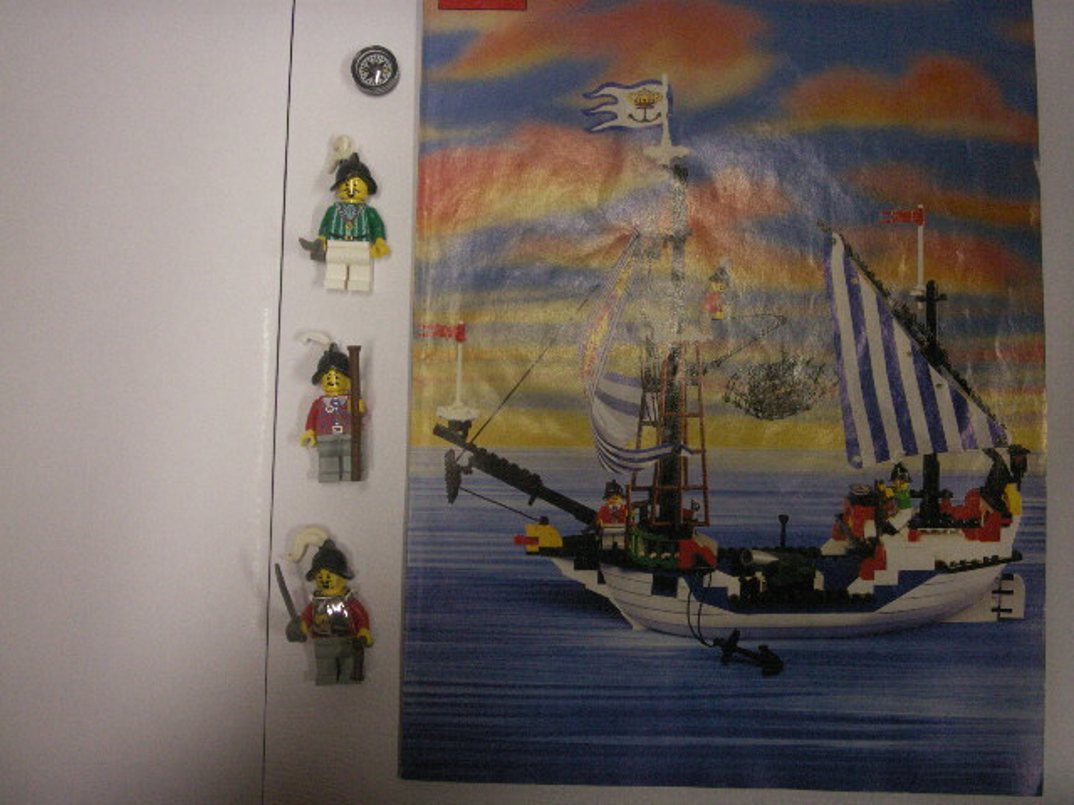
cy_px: 402
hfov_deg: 50.1
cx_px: 537
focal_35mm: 37
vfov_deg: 38.7
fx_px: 1148
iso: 160
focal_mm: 7.7
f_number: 3.5
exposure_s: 1/30
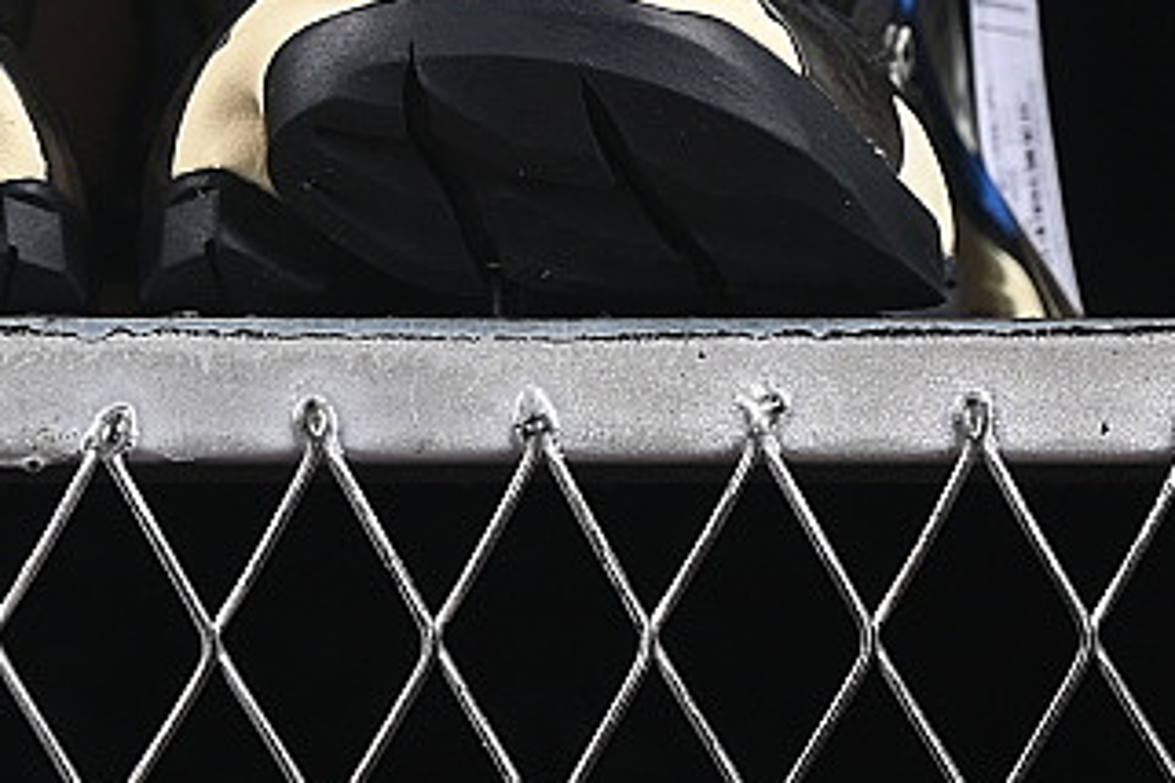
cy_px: -512
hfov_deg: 8.2
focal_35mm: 252
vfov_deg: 5.4
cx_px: 238
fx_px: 8224
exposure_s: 1/60
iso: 160
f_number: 6.3
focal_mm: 50
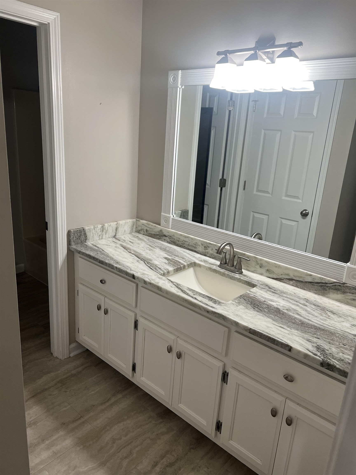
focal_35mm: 26
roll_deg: -3.4
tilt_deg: -17.4
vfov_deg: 67.3
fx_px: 357
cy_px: 238
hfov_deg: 53.1
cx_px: 178
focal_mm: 5.7
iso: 125
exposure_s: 1/120
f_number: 1.5
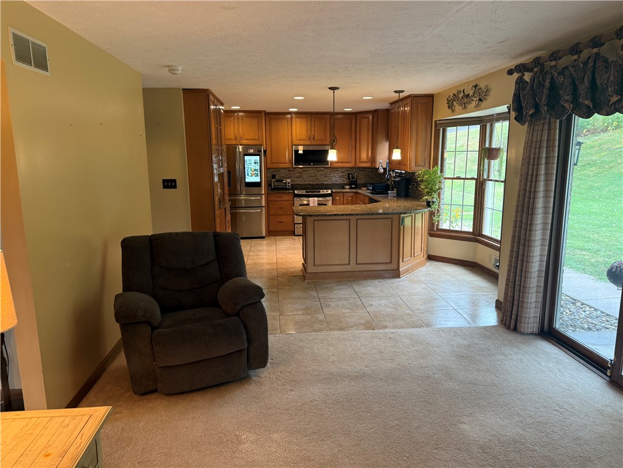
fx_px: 432
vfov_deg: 56.8
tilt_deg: -8.5
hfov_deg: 71.6
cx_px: 312
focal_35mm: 24
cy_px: 234
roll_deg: +1.0
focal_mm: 6.76
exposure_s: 1/60
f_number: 1.78
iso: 160
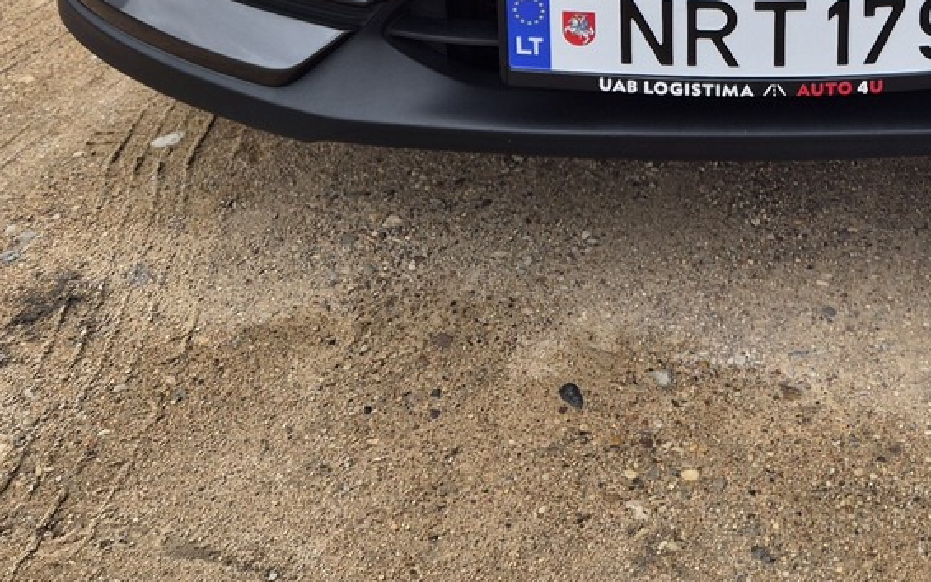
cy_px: -328
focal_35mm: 69
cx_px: 814
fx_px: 1751
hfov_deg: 28.8
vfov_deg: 16.8
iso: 25
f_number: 1.8
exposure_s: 1/716
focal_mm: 5.4
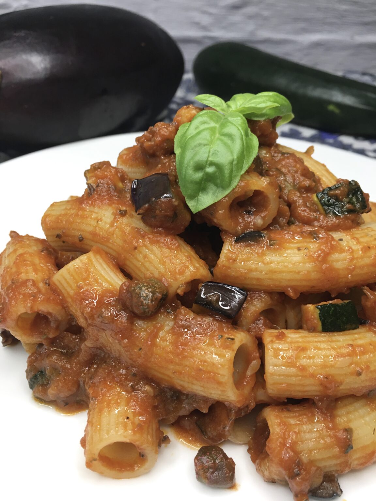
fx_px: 420
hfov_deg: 48.2
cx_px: 188
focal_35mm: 29
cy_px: 250
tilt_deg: -34.8
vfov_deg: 61.7
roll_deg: -1.9
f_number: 2.2
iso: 50
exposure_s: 1/33
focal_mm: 4.15
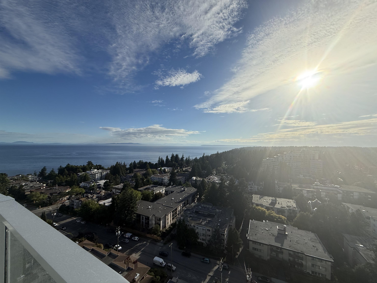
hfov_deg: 102.1
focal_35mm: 14
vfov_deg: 85.7
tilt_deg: +1.4
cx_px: 188
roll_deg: -0.8
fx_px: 152
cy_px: 142
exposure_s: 1/6173
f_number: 2.2
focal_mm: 2.22
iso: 50
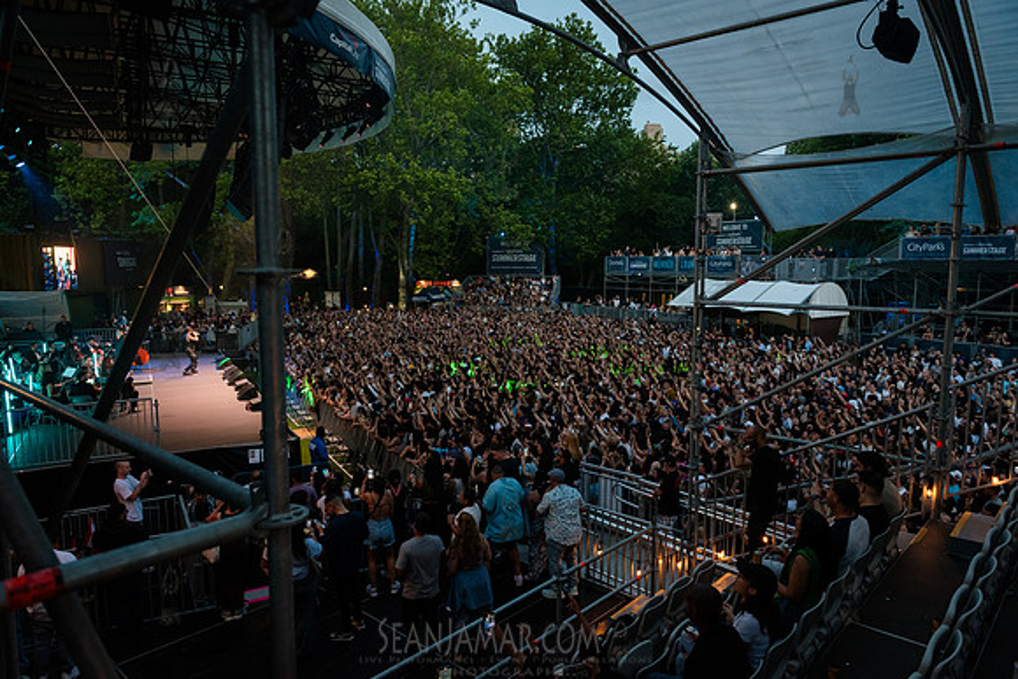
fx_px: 681
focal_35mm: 24
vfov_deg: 53.0
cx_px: 509
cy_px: 340
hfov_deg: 73.5
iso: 3200
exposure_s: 1/200
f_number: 3.2
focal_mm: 24
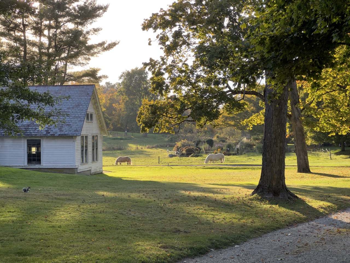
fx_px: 779
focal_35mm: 77
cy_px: 132
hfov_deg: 25.3
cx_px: 175
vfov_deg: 19.1
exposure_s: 1/141
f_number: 2.8
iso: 32
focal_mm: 9
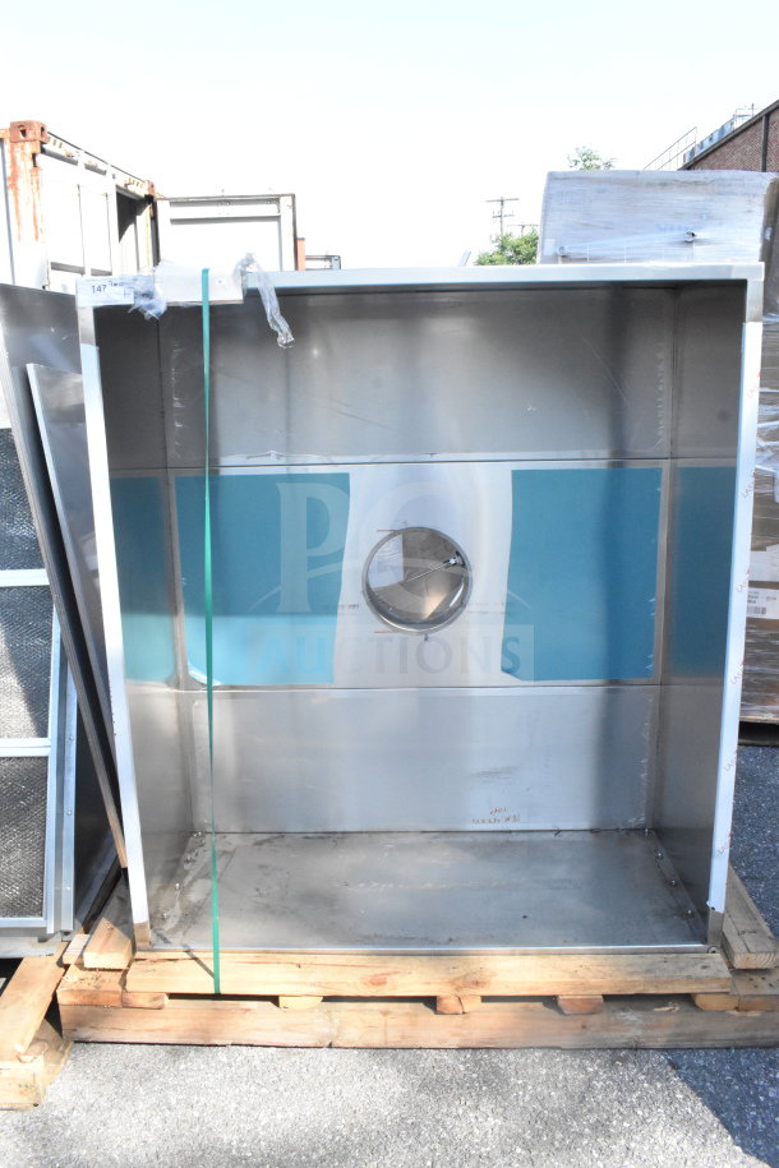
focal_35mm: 30
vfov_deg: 61.9
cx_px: 390
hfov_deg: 43.6
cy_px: 584
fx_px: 974
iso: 6400
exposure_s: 1/1000
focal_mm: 20
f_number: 16
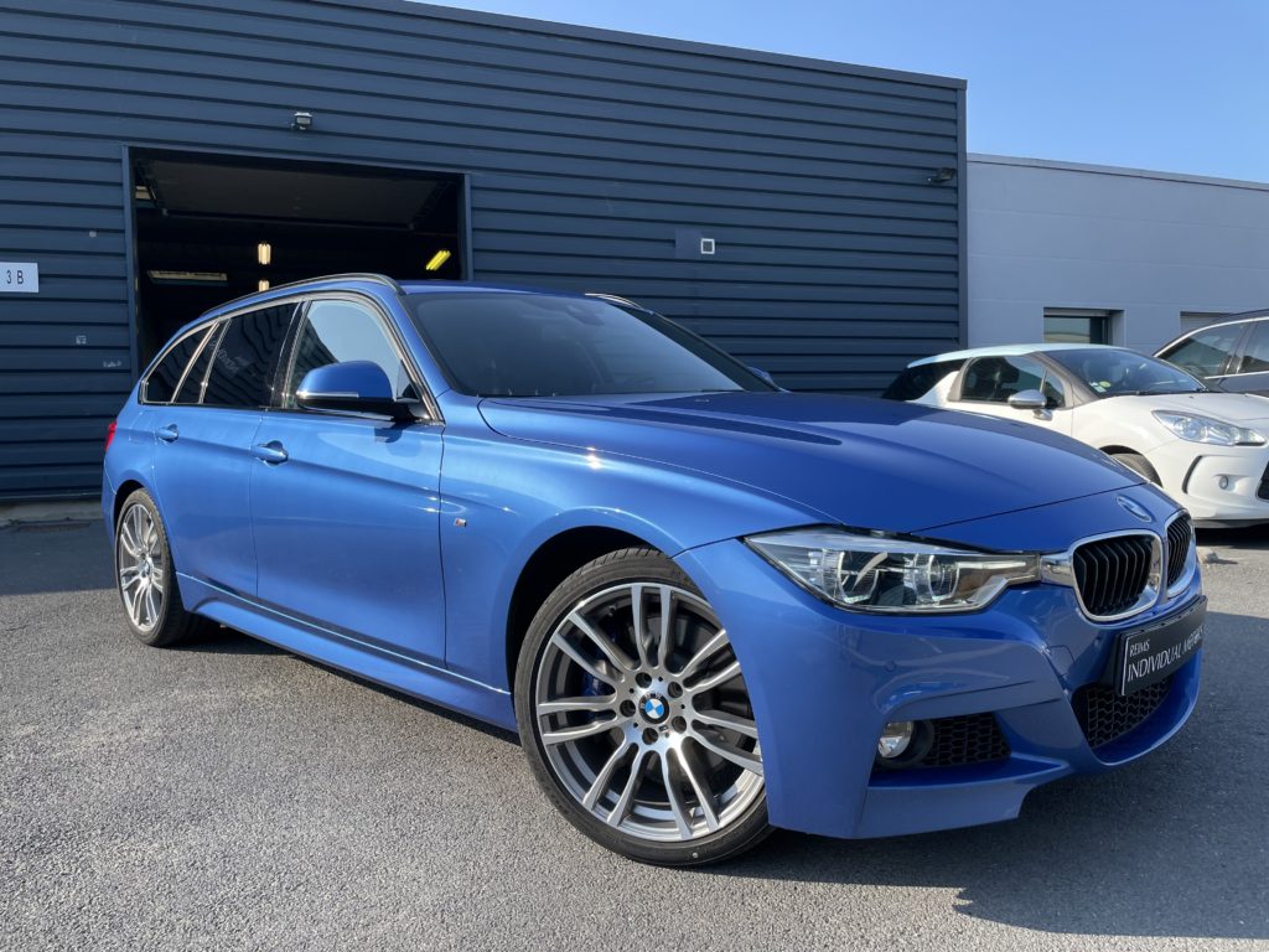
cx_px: 634
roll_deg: +1.4
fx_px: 953
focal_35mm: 26
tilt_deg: -1.7
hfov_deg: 67.3
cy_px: 476
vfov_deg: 53.1
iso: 32
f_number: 1.6
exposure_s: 1/1195
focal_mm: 4.2
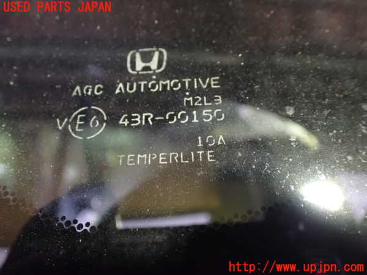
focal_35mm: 30
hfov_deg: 60.0
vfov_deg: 46.8
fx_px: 318
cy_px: 138
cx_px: 184
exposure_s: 1/20
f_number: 2.3
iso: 1600
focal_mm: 5.4
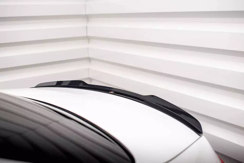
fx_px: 276
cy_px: 73
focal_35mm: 41
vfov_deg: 32.8
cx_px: 127
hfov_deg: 47.6
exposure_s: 1/125
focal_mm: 35
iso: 1000
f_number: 2.5
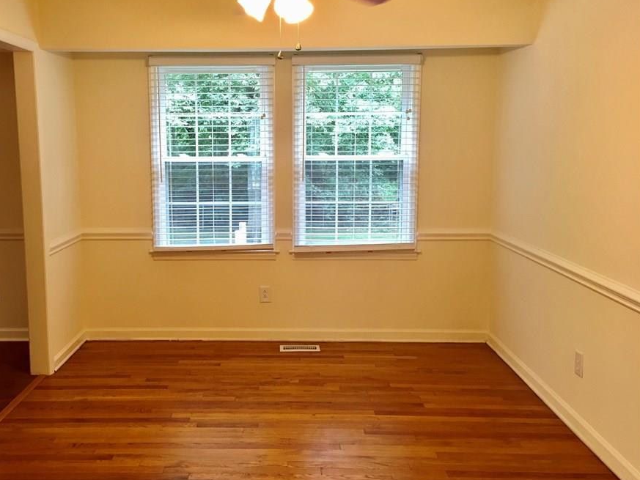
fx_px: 629
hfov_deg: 53.7
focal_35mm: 34
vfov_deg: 41.8
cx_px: 268
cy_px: 226
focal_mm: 4.15
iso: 100
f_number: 2.2
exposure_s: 1/30
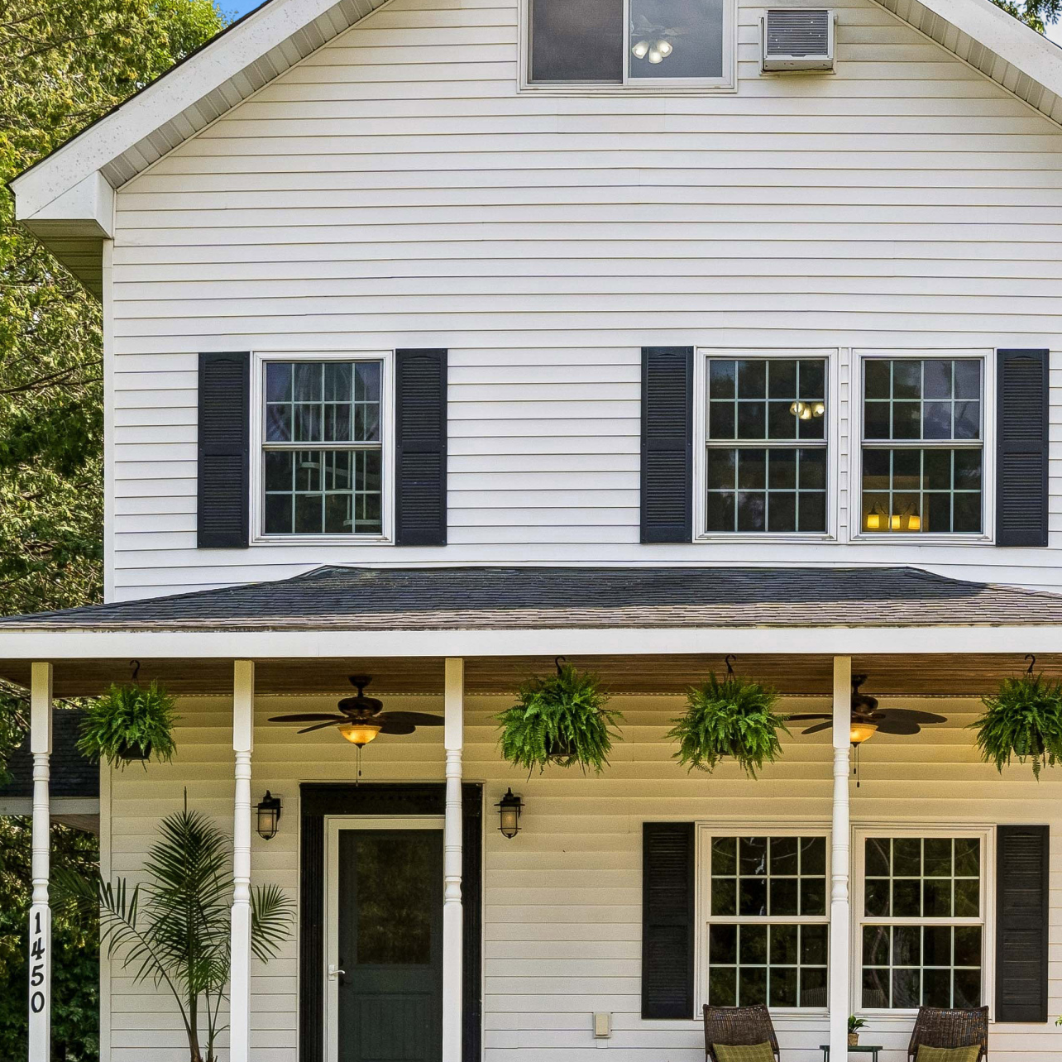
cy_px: 559
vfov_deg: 21.4
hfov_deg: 21.3
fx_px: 2811
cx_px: 677
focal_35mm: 81
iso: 400
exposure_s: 1/500
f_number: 8
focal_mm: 34
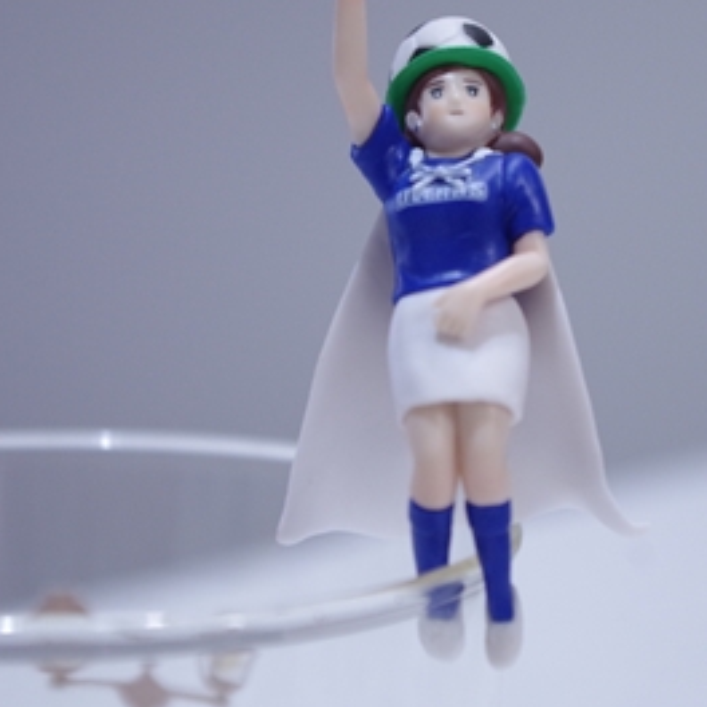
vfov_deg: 18.3
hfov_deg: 18.3
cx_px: 427
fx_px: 2195
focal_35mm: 95
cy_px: 284
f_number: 4.5
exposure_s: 1/50
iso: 800
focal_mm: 40
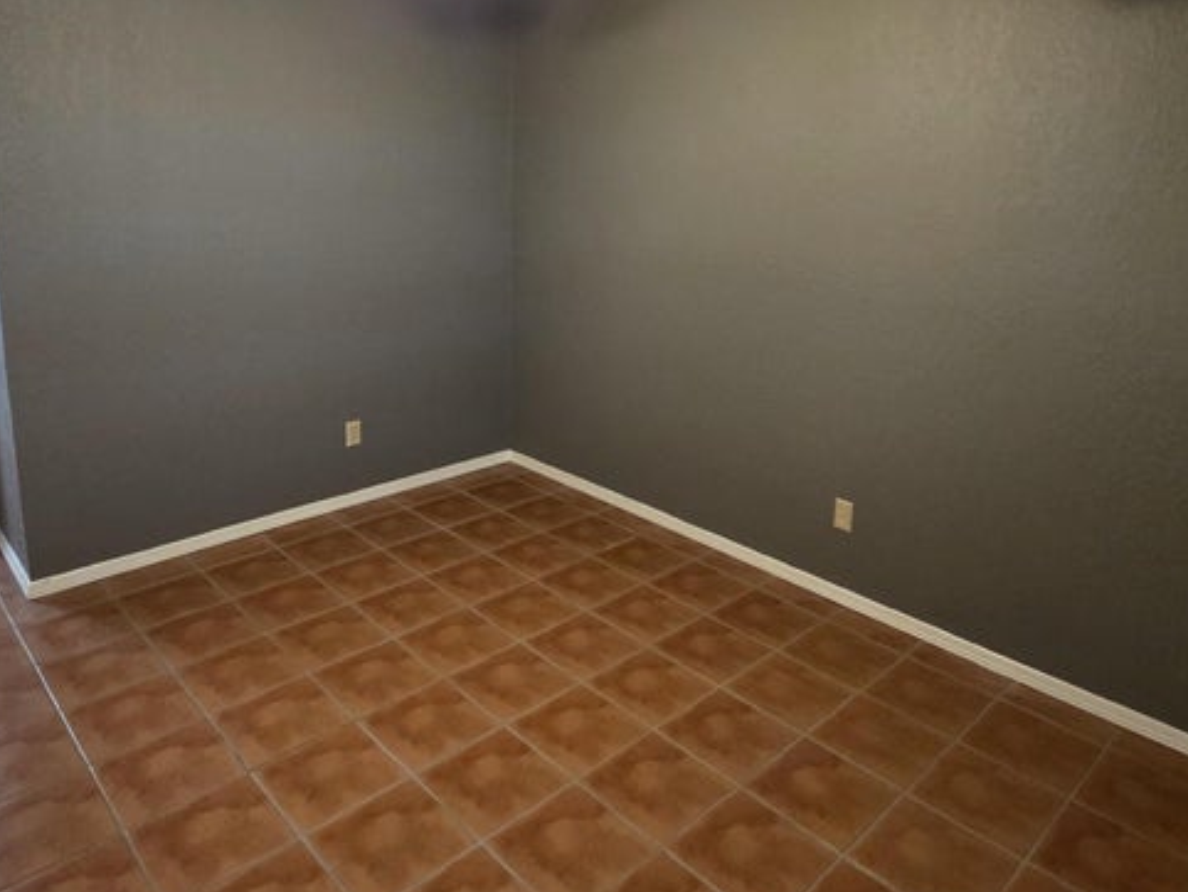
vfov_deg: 58.1
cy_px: 330
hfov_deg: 73.9
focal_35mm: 23
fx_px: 790
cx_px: 605
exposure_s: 1/60
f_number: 2.2
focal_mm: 2.2
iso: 800
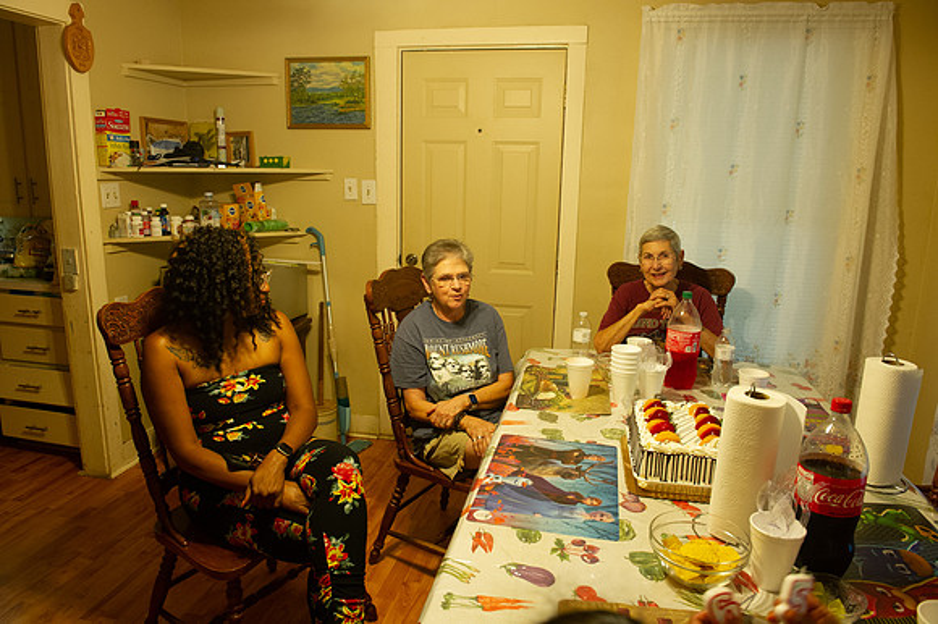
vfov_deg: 53.1
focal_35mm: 24
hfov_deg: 73.8
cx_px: 469
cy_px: 312
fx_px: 625
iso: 2500
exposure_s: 1/40
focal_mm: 24
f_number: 5.6
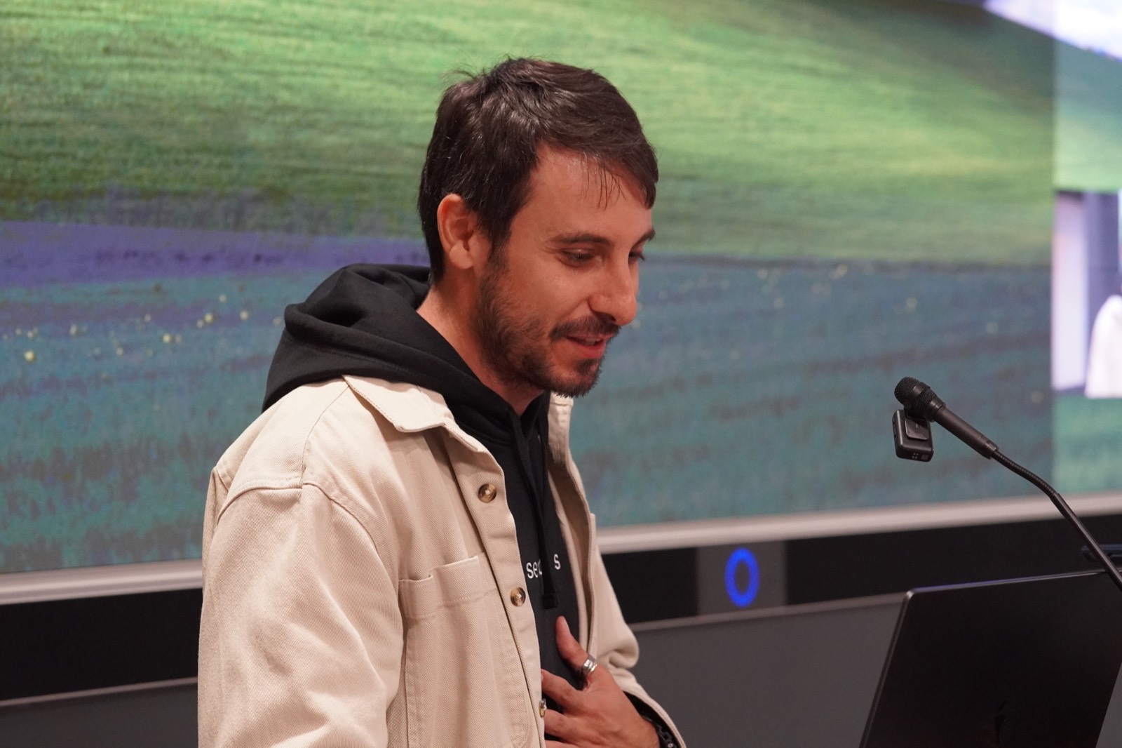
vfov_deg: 12.2
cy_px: 374
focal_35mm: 112
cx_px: 561
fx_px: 3505
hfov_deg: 18.2
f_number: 4
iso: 5000
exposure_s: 1/160
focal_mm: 75
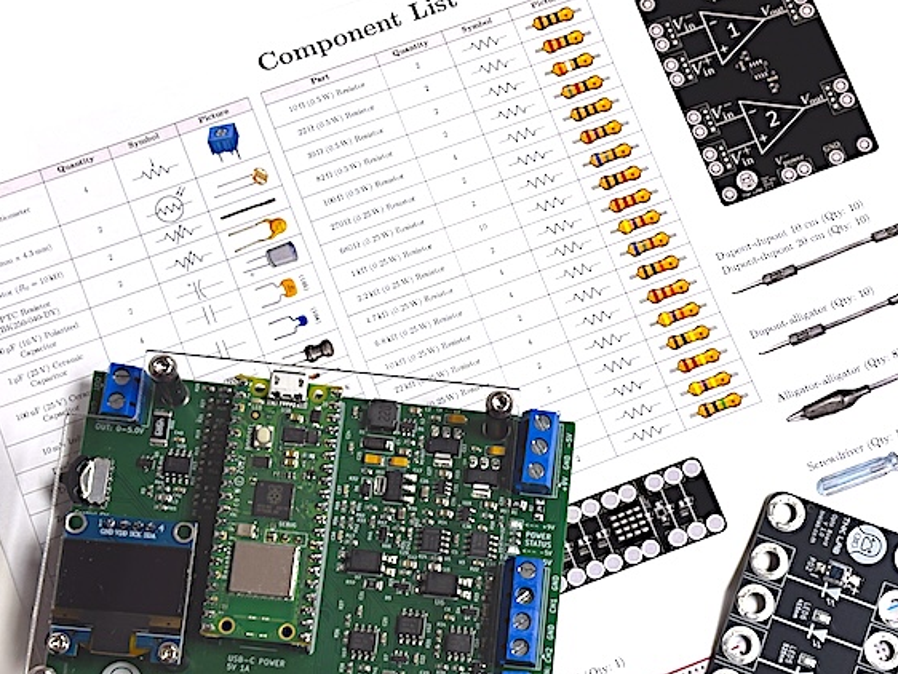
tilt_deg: -75.7
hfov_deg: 26.3
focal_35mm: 74
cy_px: 418
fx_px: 1921
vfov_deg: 19.9
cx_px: 500
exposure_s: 1/50
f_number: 1.6
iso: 64
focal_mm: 5.96
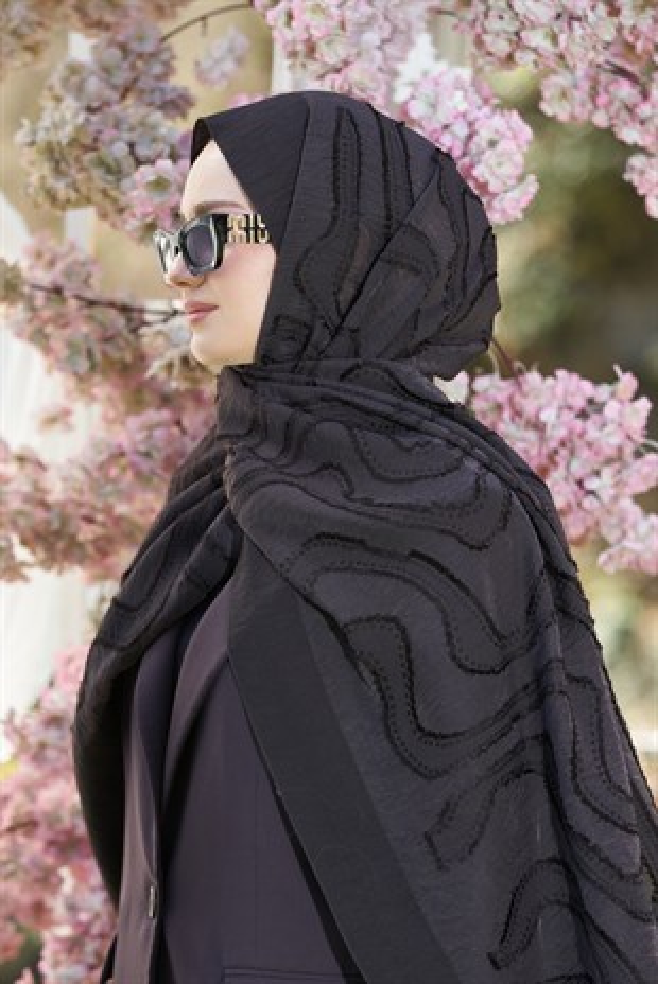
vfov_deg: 17.1
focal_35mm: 120
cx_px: 329
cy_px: 492
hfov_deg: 11.4
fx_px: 3285
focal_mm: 120
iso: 200
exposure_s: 1/320
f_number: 4
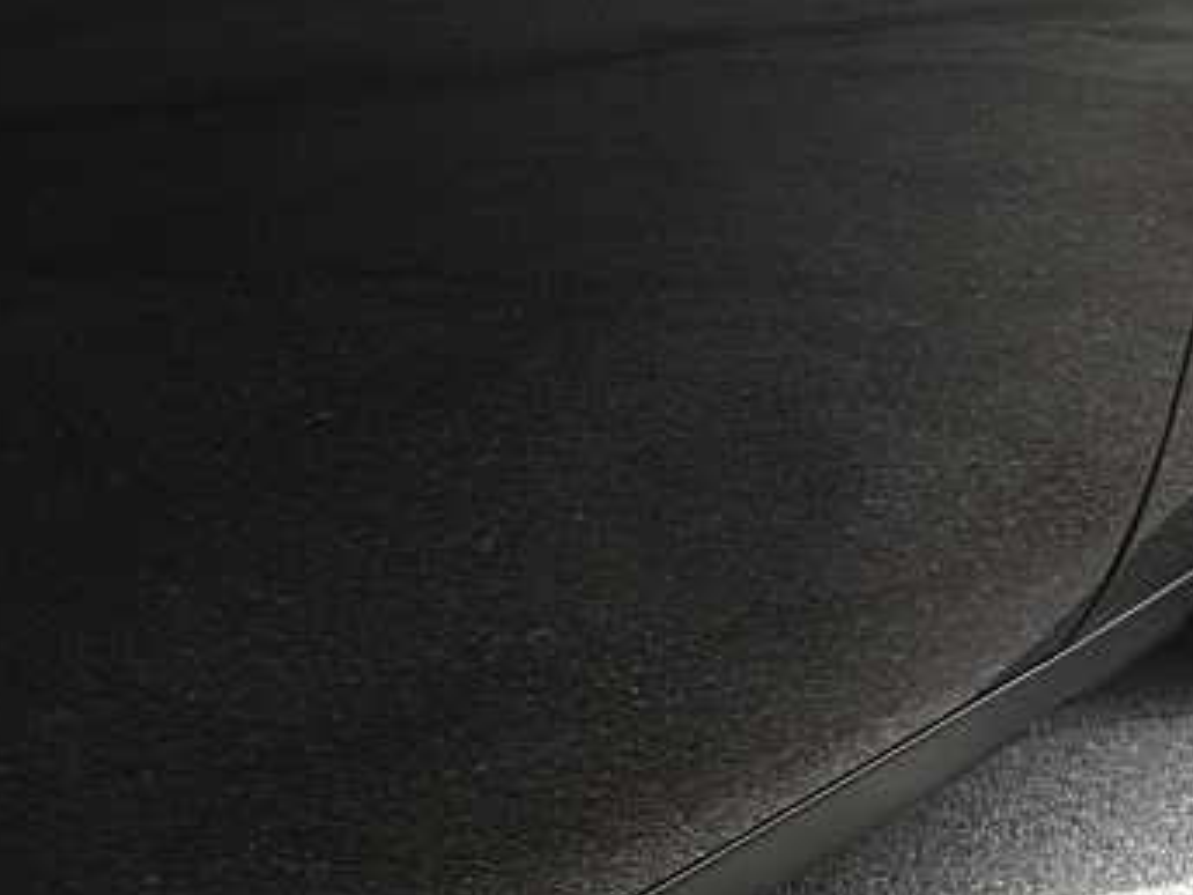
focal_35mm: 67
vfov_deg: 21.9
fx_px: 2309
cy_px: 326
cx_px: 1082
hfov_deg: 27.9
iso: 50
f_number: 2.8
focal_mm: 6.3
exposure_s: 1/160
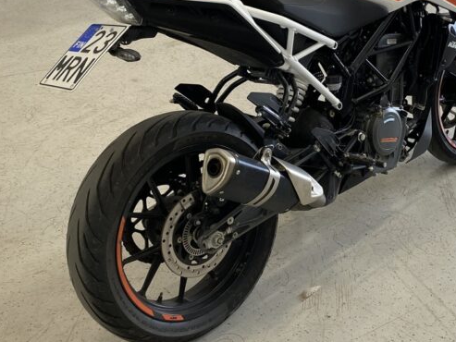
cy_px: 122
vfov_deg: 26.9
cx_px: 336
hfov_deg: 34.9
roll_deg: -3.5
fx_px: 712
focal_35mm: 54
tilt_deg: -28.3
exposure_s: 1/100
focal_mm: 4.25
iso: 64
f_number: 1.8
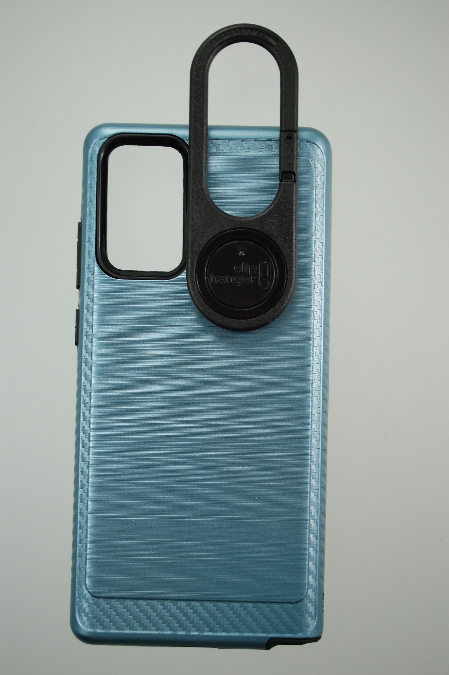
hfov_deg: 25.0
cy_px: 338
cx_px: 224
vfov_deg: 36.9
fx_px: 1012
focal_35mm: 54
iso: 400
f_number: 5.3
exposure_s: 1/80
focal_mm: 36
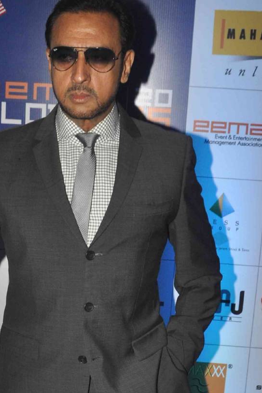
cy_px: 349
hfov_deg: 17.4
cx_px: 77
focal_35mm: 78
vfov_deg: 25.2
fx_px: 851
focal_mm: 22
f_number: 9
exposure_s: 1/250
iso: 500
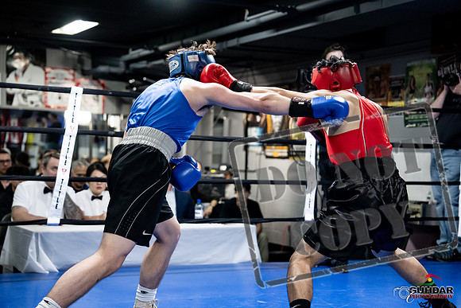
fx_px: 897
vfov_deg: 19.5
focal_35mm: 70
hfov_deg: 28.8
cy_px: 154
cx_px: 230
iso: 8000
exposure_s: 1/1000
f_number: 2.8
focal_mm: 70
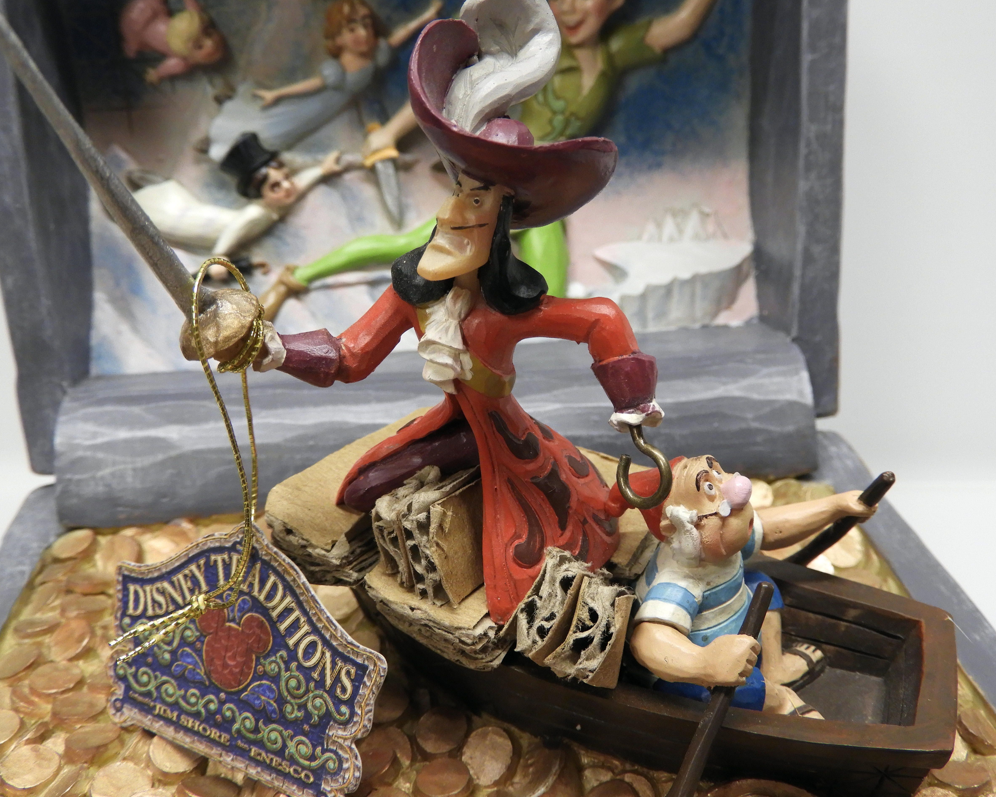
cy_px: 394
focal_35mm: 32
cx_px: 531
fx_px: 943
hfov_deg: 55.6
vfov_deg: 45.8
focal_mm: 5.4
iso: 280
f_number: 3.5
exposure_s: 1/30
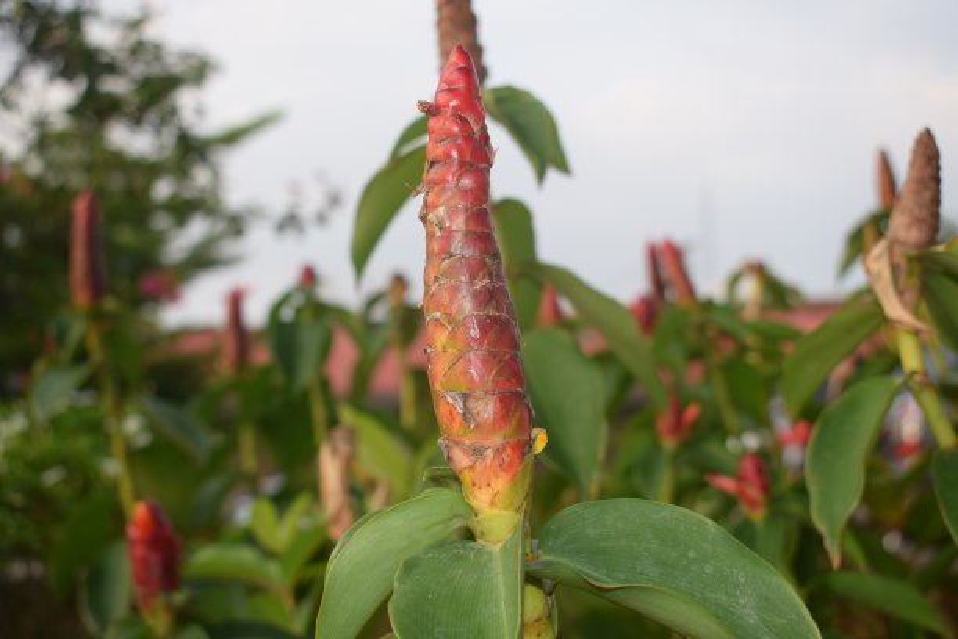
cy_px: 320
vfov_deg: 26.5
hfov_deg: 38.9
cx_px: 479
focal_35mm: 51
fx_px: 1357
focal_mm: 34
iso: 160
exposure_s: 1/125
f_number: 5.6
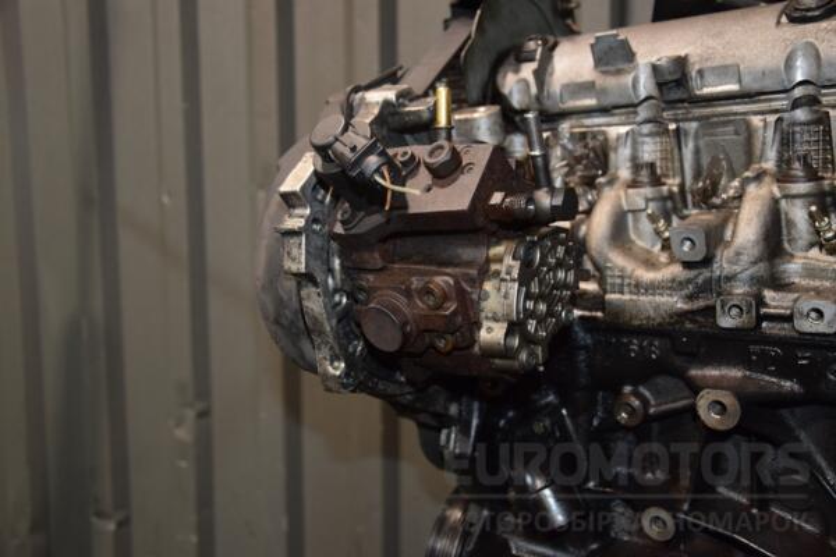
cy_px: 278
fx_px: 871
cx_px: 418
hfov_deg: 51.3
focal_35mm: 38
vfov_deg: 35.5
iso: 800
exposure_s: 1/60
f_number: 5
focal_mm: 25
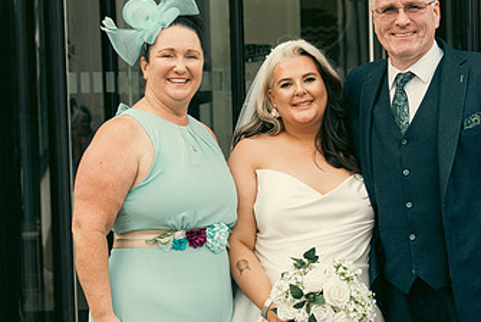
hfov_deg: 17.6
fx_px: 1551
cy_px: 179
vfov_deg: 11.8
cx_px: 227
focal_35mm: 116
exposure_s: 1/250
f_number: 5
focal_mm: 67
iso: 160
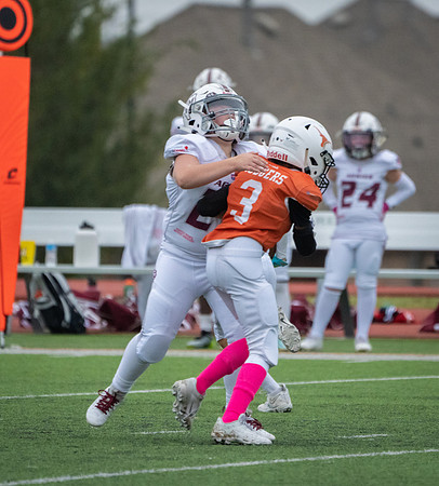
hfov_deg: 2.3
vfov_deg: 2.6
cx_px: 294
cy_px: 234
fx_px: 10738
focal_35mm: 709
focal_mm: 400
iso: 5000
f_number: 5.6
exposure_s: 1/1000
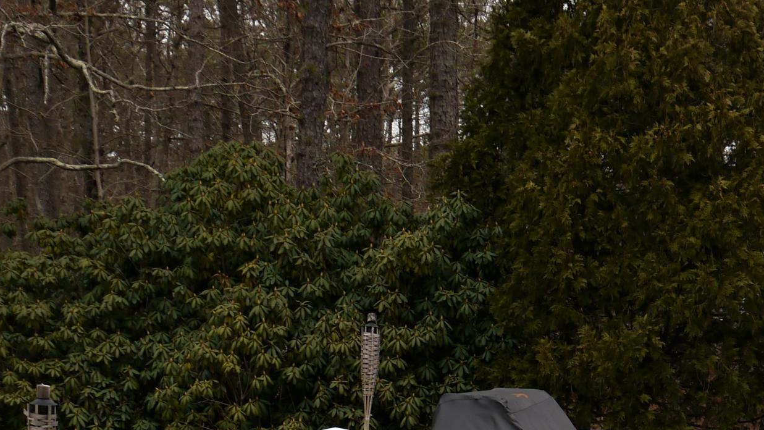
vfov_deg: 15.4
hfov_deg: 28.1
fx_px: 1499
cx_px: 586
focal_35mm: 74
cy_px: 586
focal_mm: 14
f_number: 5.6
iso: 160
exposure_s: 1/250
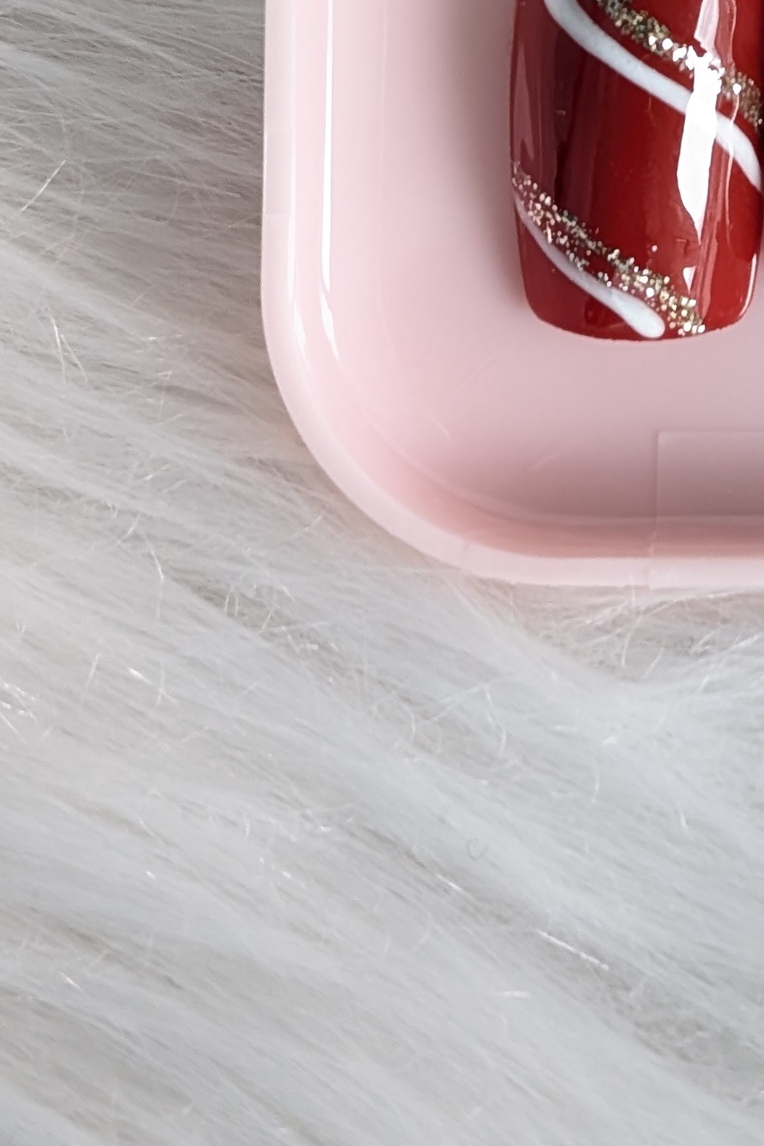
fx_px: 4200
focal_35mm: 132
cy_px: -262
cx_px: 1107
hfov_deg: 10.1
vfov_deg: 15.0
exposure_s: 1/120
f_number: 1.68
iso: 113
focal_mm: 6.9
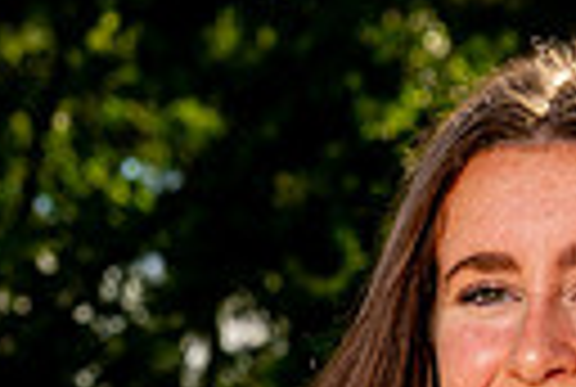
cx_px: 495
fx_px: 3320
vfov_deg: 6.4
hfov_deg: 9.9
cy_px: 918
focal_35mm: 207
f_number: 5.6
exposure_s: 1/320
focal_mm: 59
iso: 125
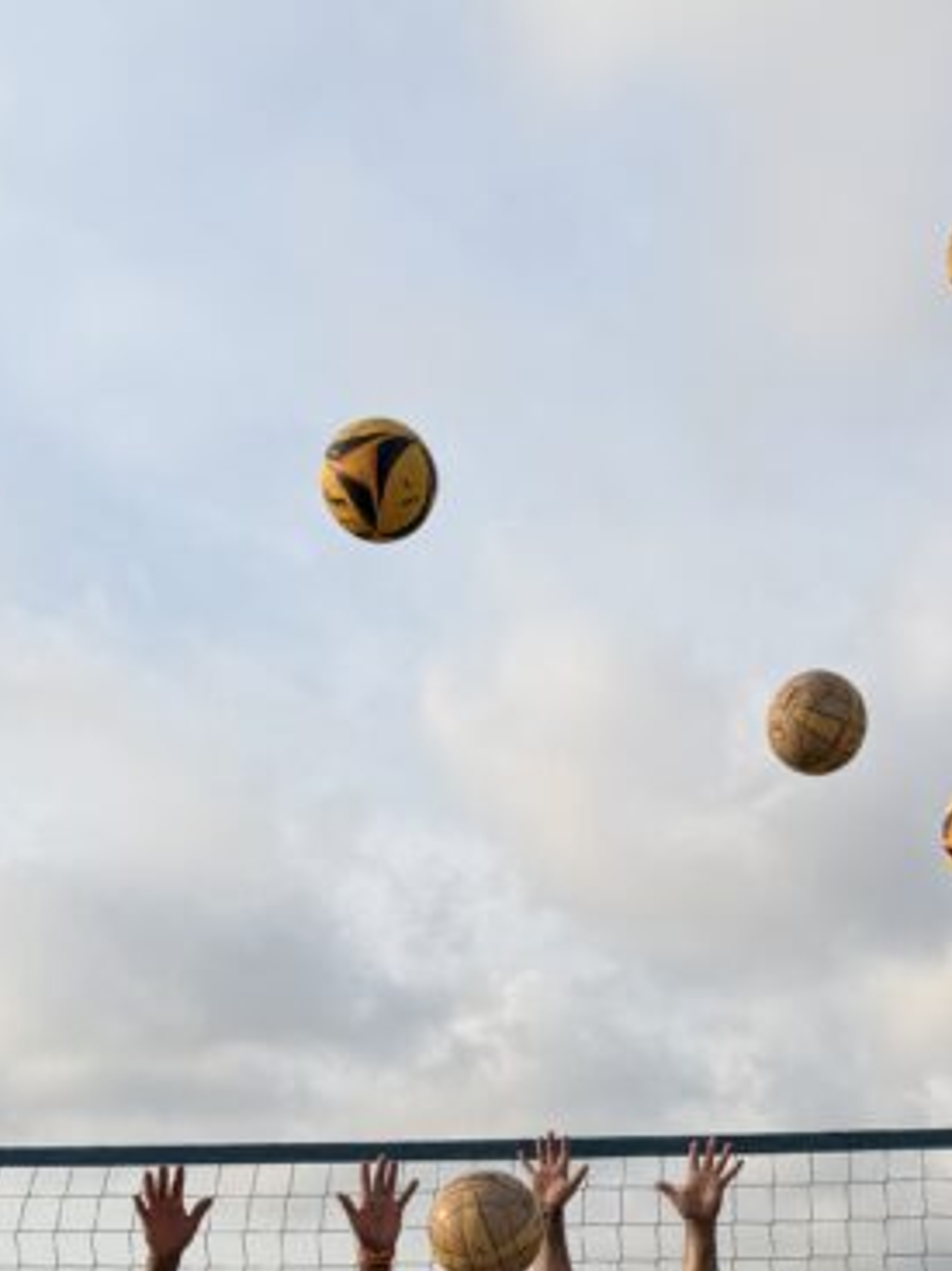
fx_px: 2458
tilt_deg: +2.8
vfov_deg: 26.7
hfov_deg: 21.8
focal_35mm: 67
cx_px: 627
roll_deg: +2.6
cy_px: 1385
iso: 80
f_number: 1.78
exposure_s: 1/4167
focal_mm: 6.76
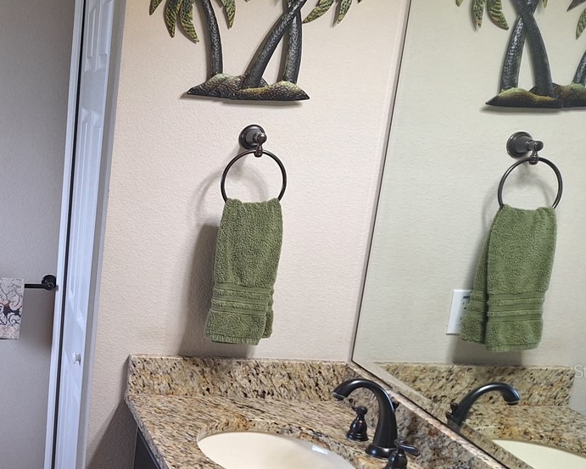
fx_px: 902
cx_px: -25
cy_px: 371
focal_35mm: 52
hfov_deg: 32.5
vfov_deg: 28.6
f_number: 1.8
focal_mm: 5.54
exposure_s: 1/40
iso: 100
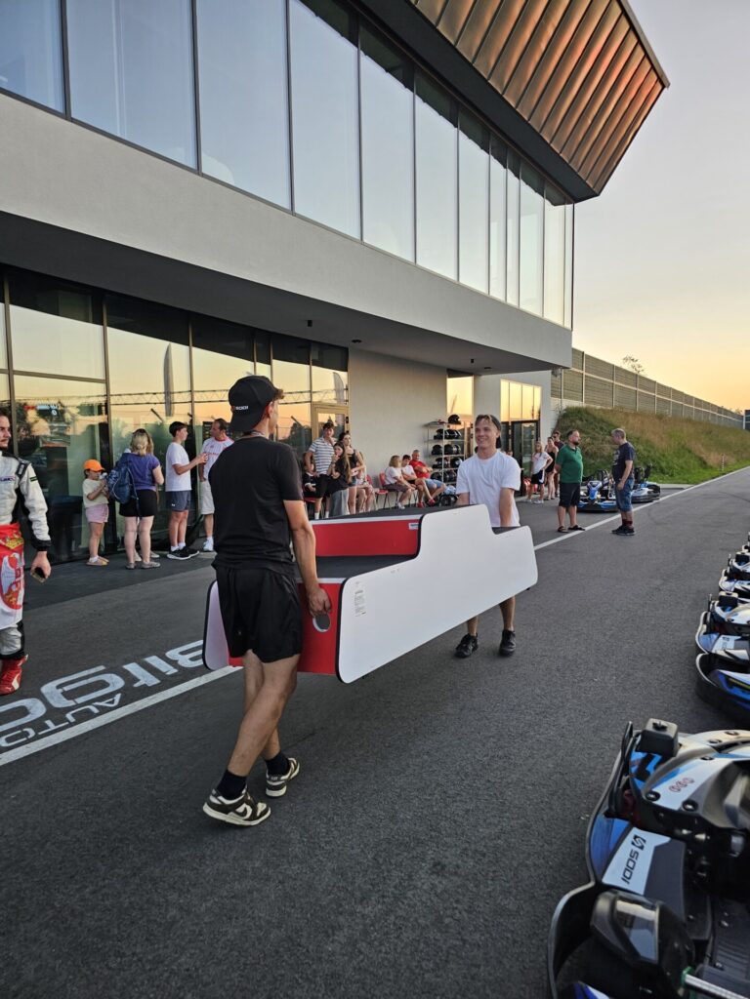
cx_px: 375
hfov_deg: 58.9
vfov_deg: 73.9
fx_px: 664
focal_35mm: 23
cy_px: 500
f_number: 1.7
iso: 100
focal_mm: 6.3
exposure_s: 1/180
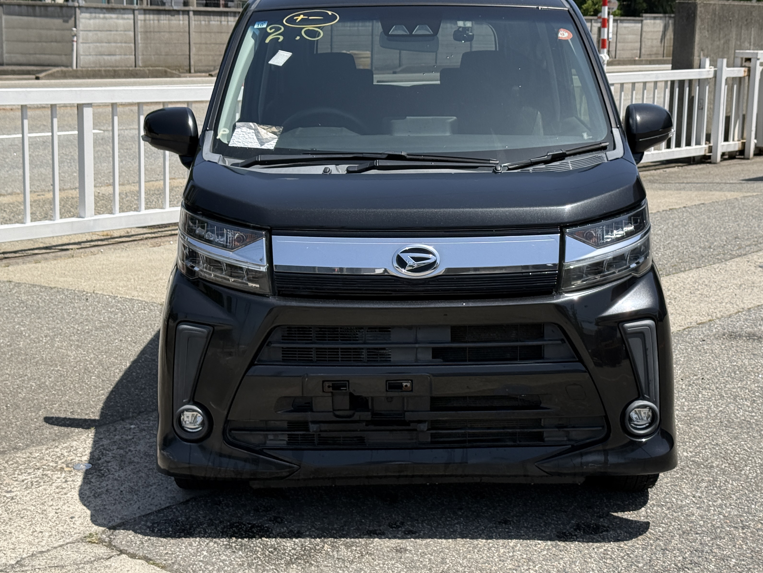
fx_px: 1345
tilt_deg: -8.9
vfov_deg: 24.0
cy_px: 239
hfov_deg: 31.7
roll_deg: -1.6
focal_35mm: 61
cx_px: 403
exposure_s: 1/4878
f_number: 1.78
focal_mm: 6.76
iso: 100
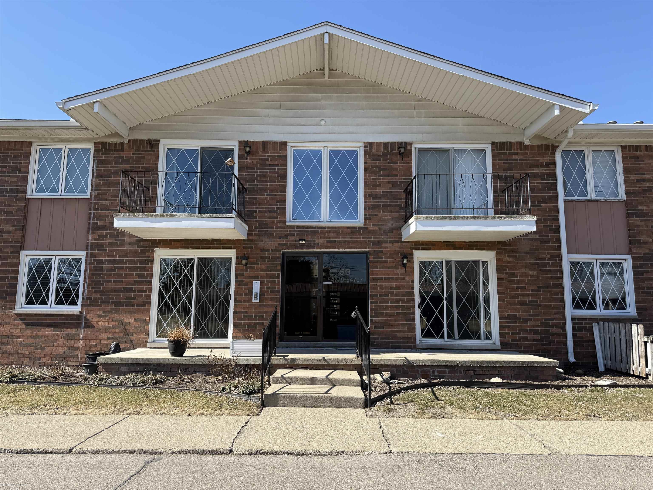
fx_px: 453
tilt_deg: +8.9
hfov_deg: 71.6
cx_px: 326
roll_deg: -0.2
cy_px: 245
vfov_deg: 56.8
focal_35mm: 24
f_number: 1.78
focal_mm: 6.76
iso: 80
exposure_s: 1/2445
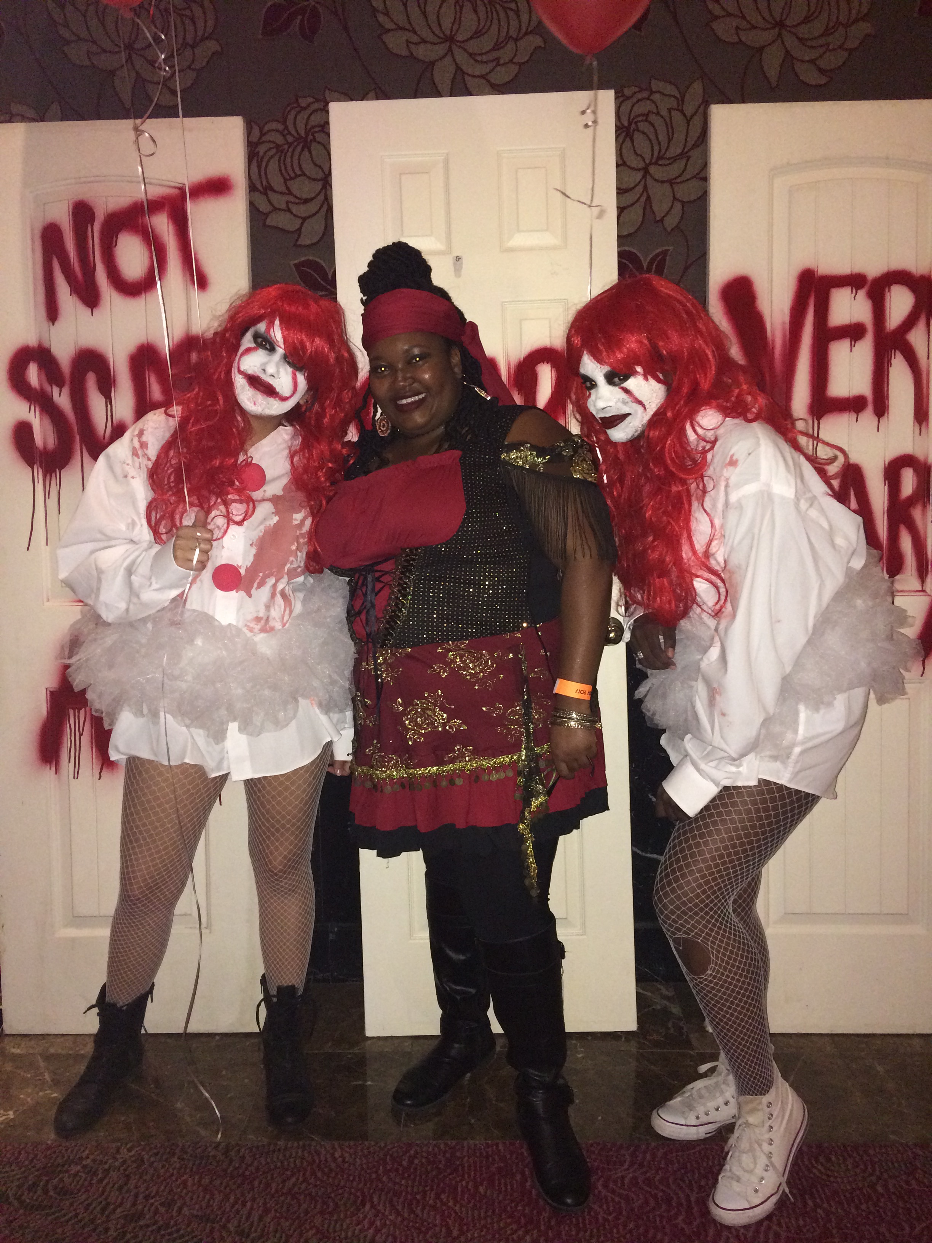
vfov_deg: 61.7
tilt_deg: -9.1
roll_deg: +0.6
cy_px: 622
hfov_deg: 48.2
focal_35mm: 29
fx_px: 1041
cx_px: 466
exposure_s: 1/16
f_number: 2.2
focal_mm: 4.15
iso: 320
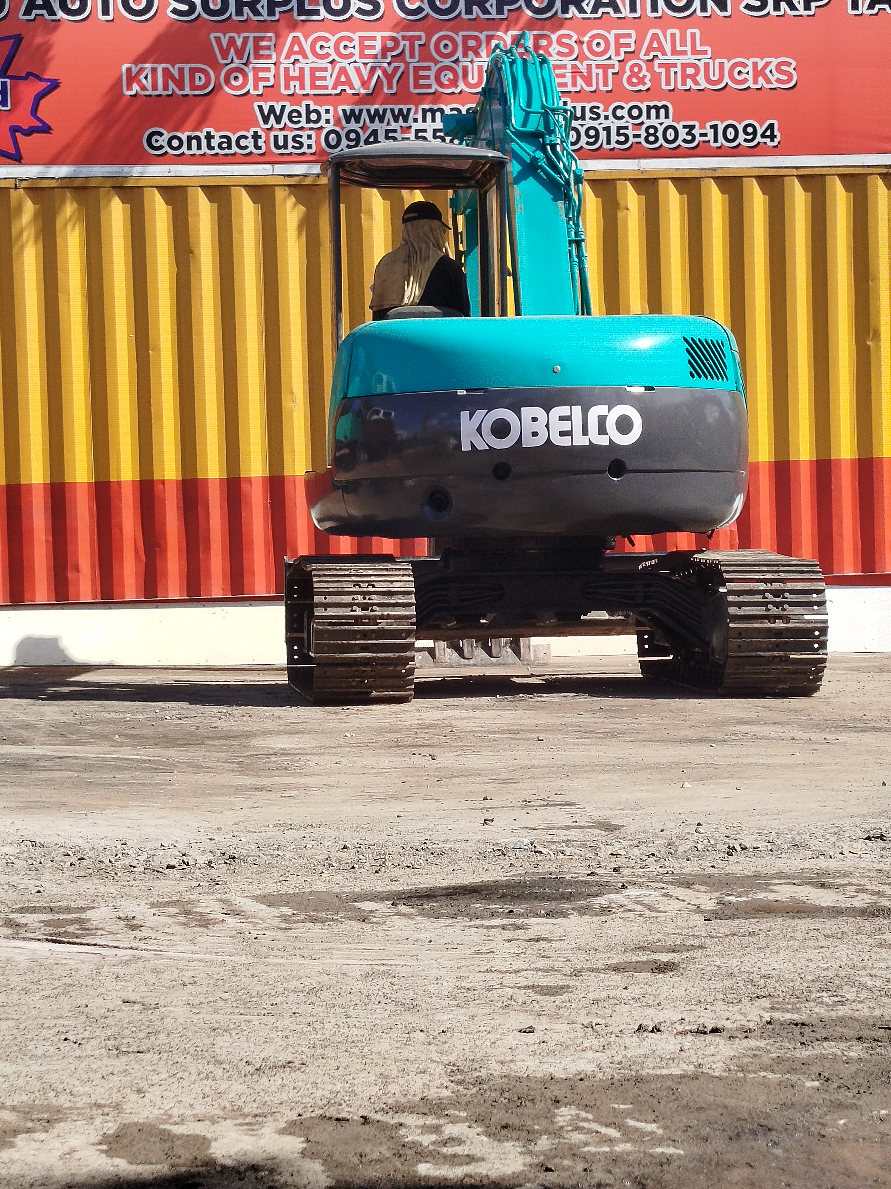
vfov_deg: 61.7
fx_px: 995
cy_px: 594
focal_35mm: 29
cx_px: 446
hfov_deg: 48.2
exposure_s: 1/609
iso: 50
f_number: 1.7
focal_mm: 5.31
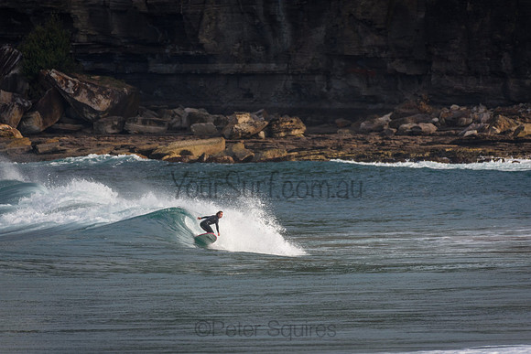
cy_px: 177
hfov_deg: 2.7
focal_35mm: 750
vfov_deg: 1.8
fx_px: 11065
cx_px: 266
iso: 400
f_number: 5.6
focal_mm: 500
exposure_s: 1/2000
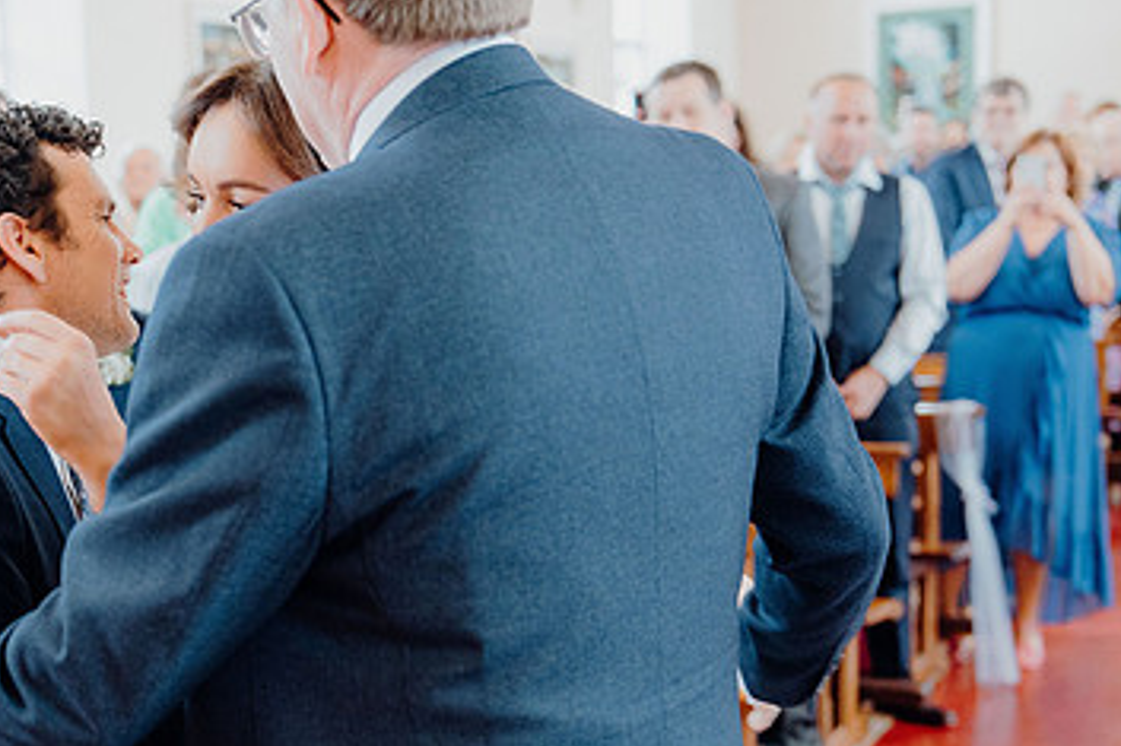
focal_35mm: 69
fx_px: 2147
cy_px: 586
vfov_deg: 19.5
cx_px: 292
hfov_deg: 28.9
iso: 2500
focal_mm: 42
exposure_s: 1/200
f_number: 2.8
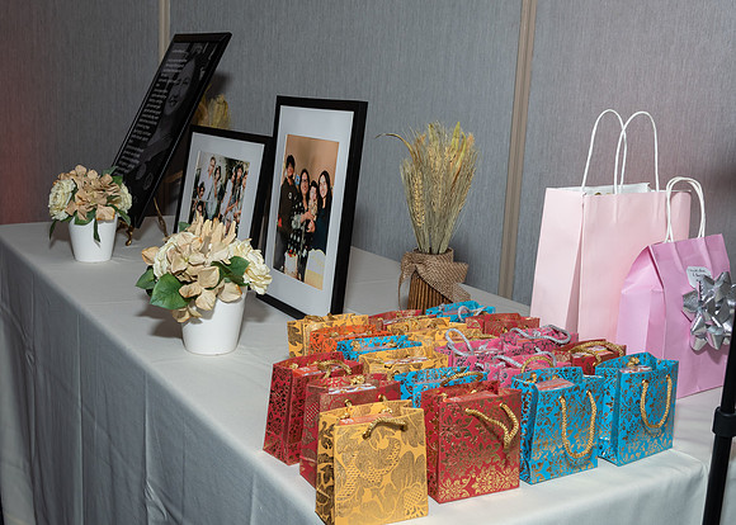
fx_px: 892
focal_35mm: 43
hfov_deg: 44.8
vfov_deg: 32.8
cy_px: 264
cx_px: 324
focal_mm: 26
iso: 500
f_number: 8
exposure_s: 1/250
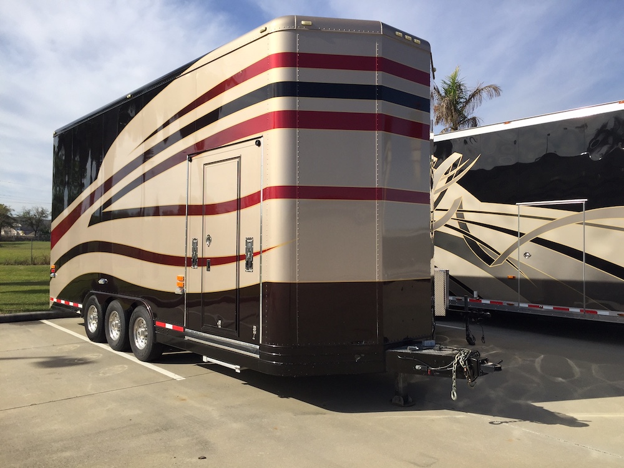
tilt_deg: +2.4
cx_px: 312
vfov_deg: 48.2
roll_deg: -2.9
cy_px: 234
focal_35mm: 29
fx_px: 523
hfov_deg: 61.7
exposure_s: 1/2475
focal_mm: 4.15
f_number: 2.2
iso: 32
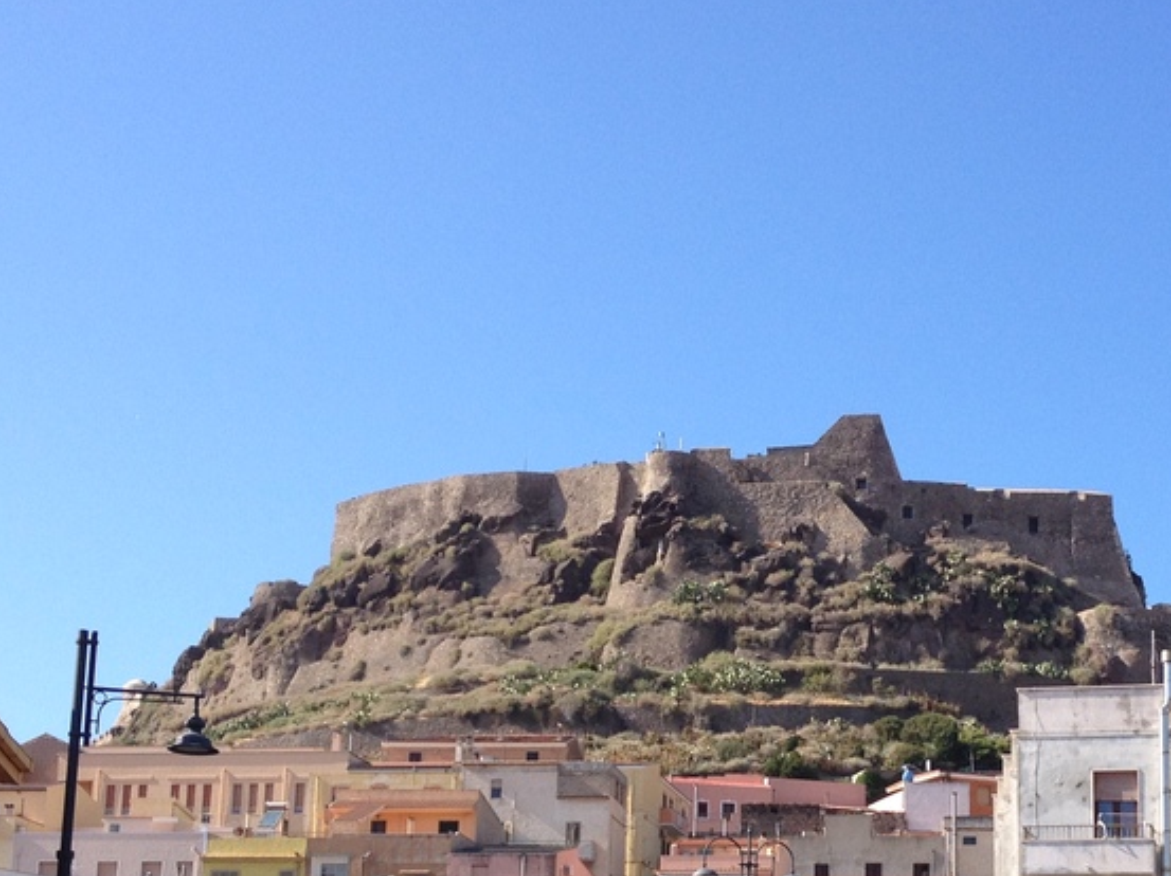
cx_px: 898
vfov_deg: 19.1
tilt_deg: +8.3
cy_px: 722
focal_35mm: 76
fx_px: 2569
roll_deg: -1.0
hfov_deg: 25.3
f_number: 2.4
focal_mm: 4.28
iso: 50
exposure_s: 1/1126
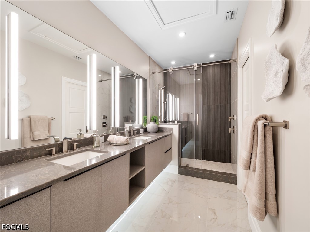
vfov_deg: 85.7
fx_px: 125
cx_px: 155
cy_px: 116
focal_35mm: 14
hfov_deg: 102.1
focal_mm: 7
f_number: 7.1
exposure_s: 1/10
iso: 200
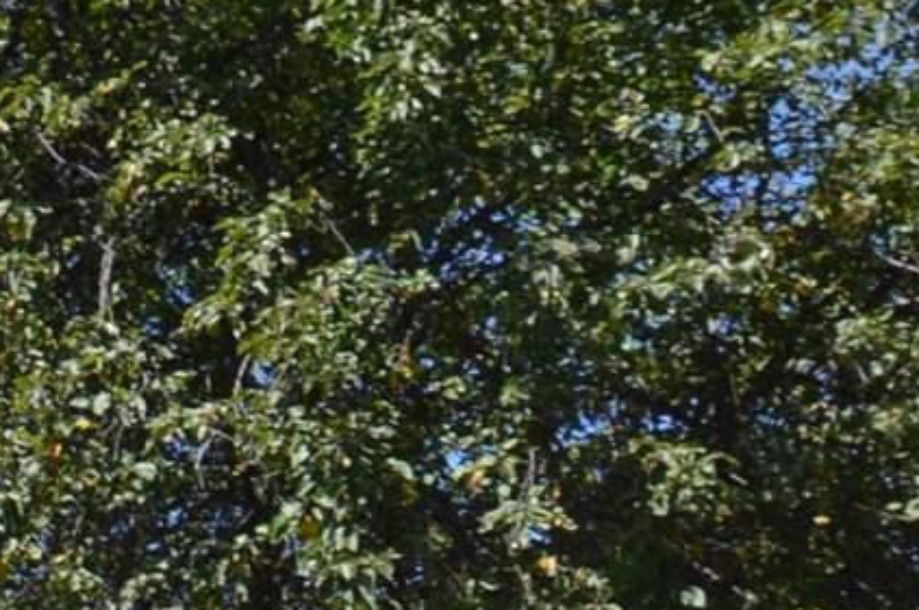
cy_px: 992
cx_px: -1488
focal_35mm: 109
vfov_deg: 11.8
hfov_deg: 12.7
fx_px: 2779
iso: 100
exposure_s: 1/250
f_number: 8
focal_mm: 10
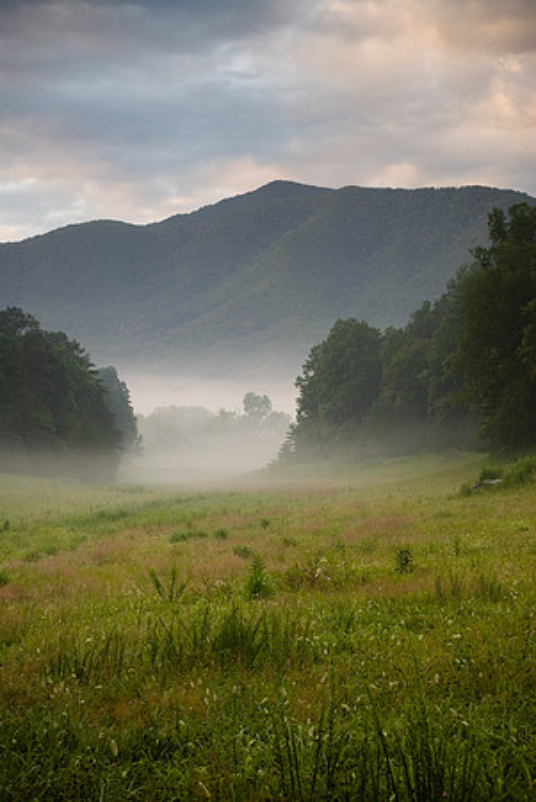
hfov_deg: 20.2
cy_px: 401
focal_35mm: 68
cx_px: 268
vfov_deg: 29.8
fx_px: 1504
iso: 100
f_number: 11
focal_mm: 45
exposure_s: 1/10
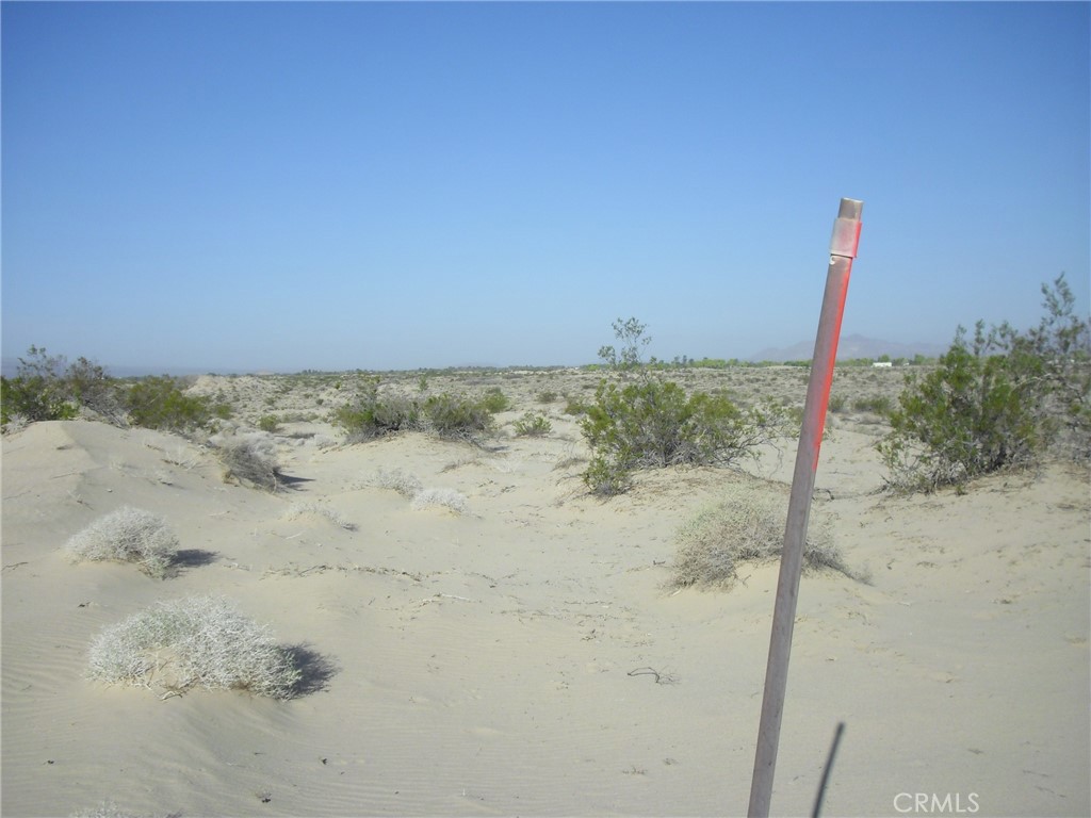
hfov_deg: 49.0
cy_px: 409
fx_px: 1198
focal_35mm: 38
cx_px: 546
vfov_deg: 37.7
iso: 100
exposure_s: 1/320
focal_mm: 6.2
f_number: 8
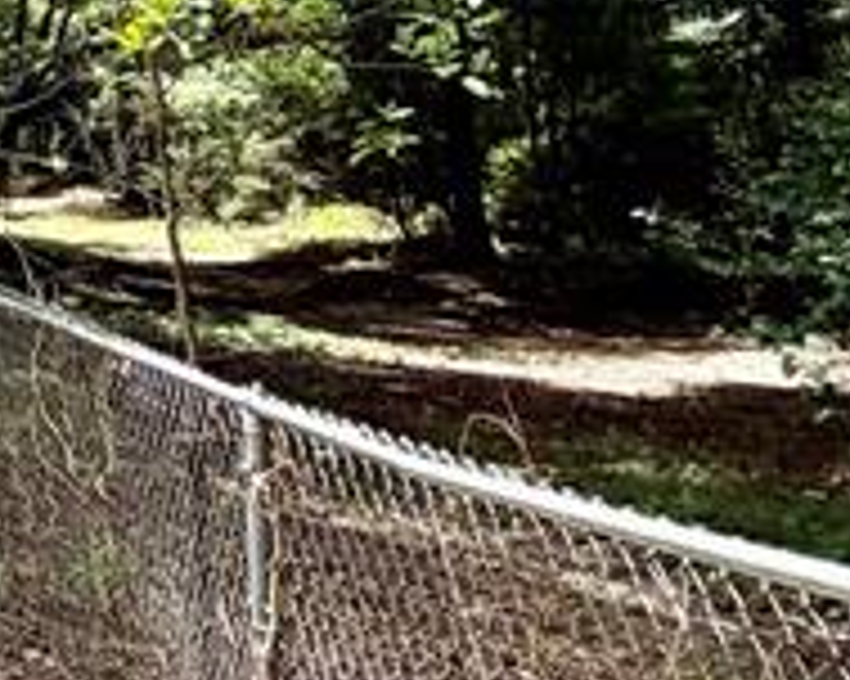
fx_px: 1861
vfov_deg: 19.3
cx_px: -868
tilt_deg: +9.6
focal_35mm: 74
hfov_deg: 17.7
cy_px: -180
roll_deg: +0.9
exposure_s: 1/502
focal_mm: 2.22
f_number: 2.2
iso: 50
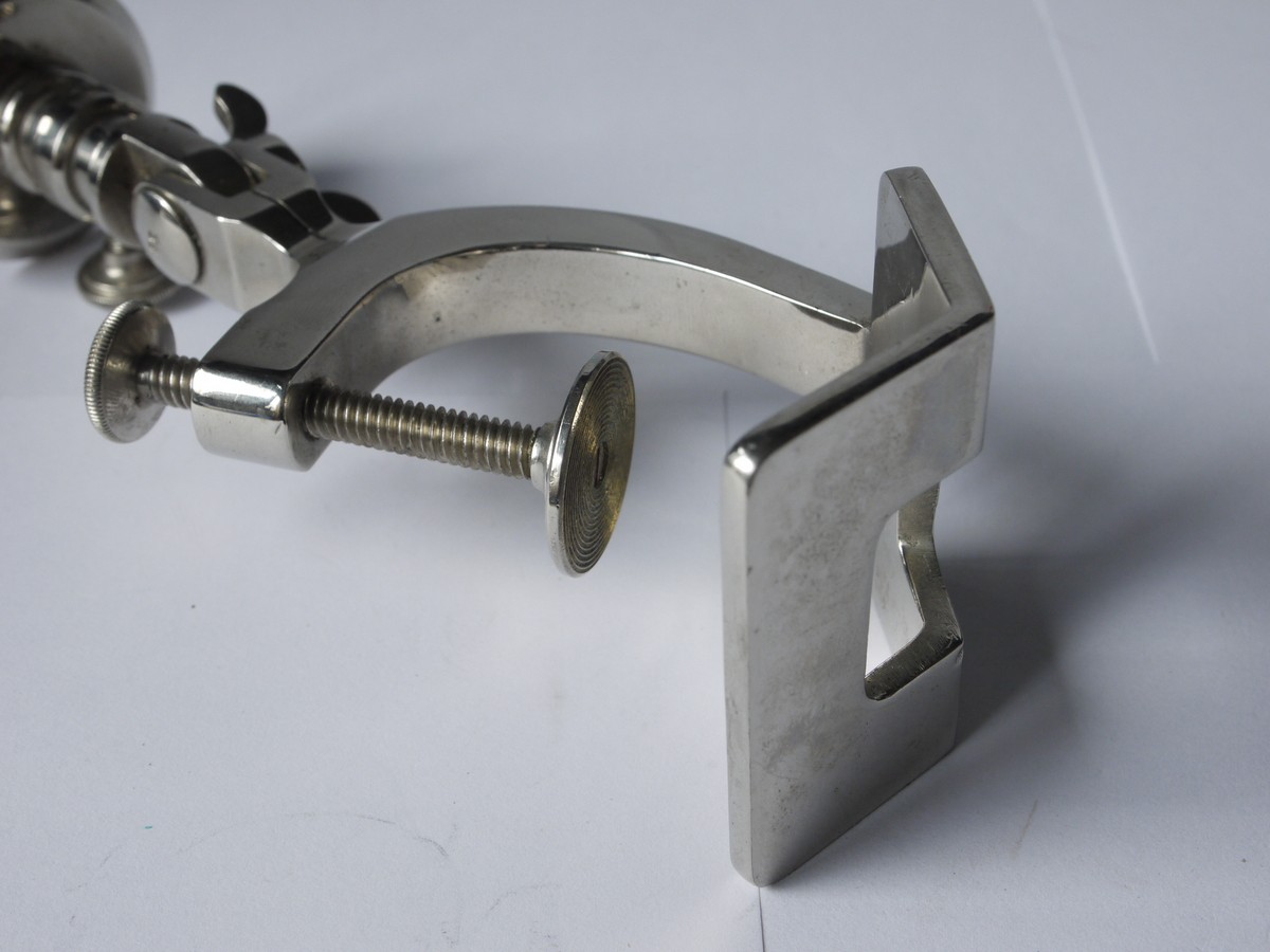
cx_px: 635
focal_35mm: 52
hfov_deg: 36.8
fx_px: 1908
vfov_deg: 28.0
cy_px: 476
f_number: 9
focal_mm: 26
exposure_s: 1/40
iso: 400
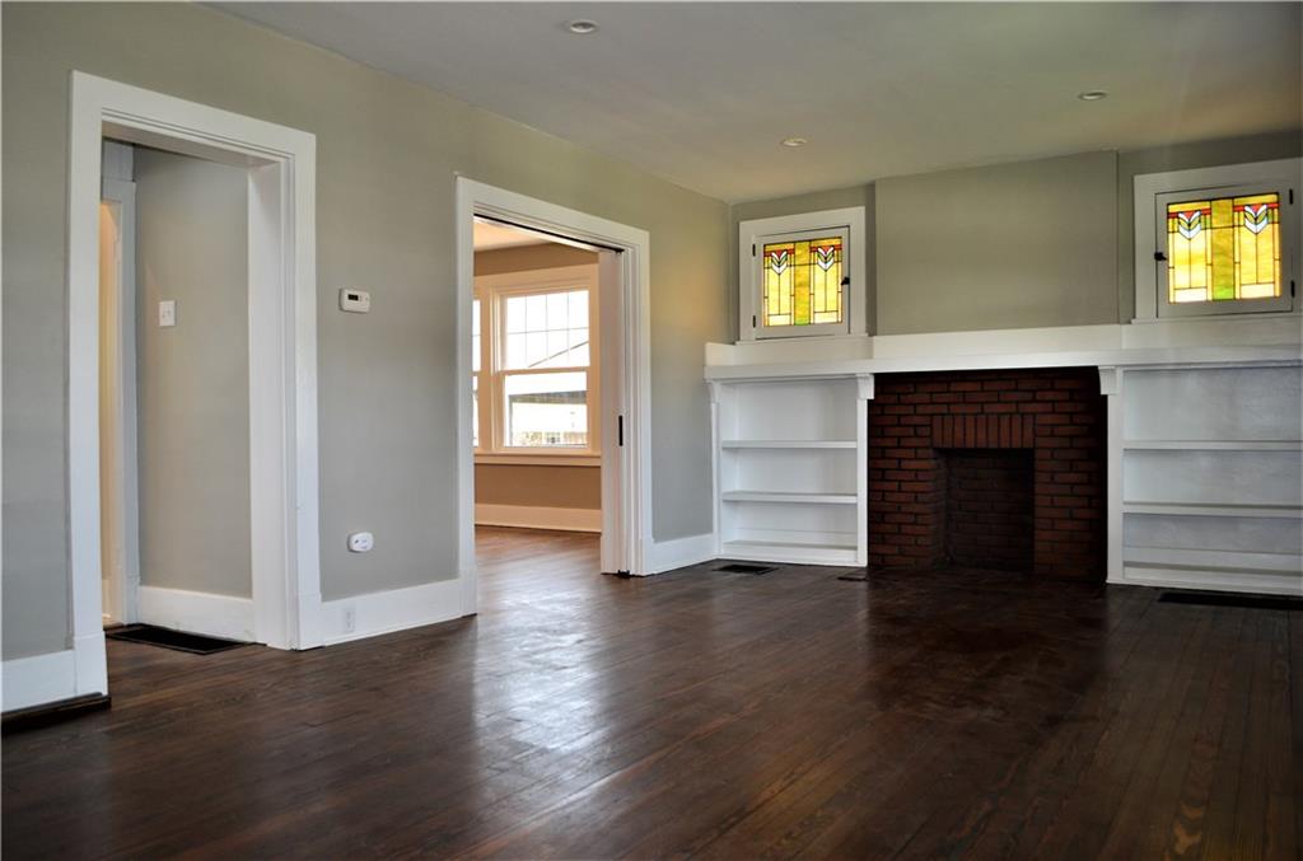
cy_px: 430
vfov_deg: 47.7
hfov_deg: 67.5
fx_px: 975
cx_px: 652
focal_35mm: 27
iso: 400
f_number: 3.5
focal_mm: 18
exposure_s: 1/100
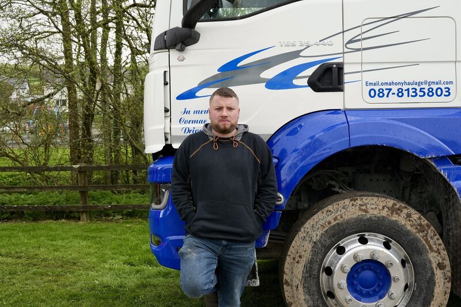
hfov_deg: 53.1
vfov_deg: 36.9
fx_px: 461
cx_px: 230
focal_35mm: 36
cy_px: 154
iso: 320
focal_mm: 24
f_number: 5
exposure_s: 1/200
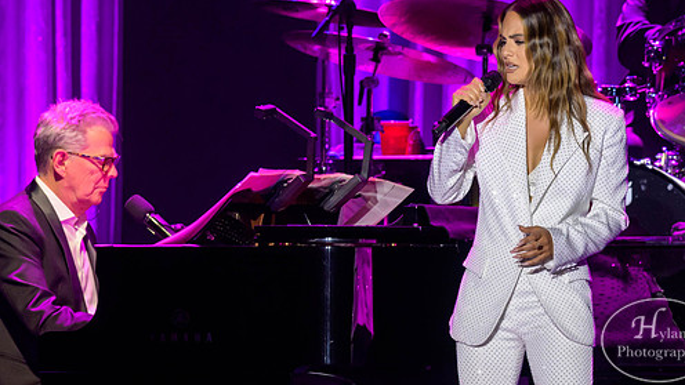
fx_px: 15239
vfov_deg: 1.4
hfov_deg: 2.6
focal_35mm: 839
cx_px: 509
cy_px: 76
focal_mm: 300
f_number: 5.6
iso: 2200
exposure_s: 1/250
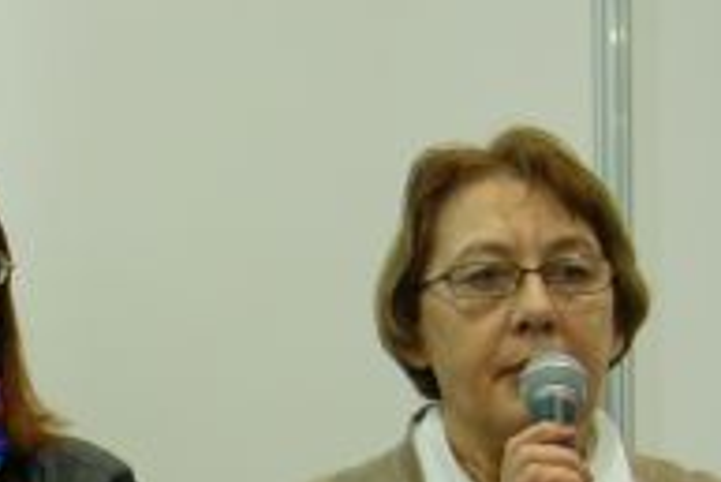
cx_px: -105
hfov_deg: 16.4
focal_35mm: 120
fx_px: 2411
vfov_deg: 11.3
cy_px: 521
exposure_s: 1/40
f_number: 4.5
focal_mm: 31
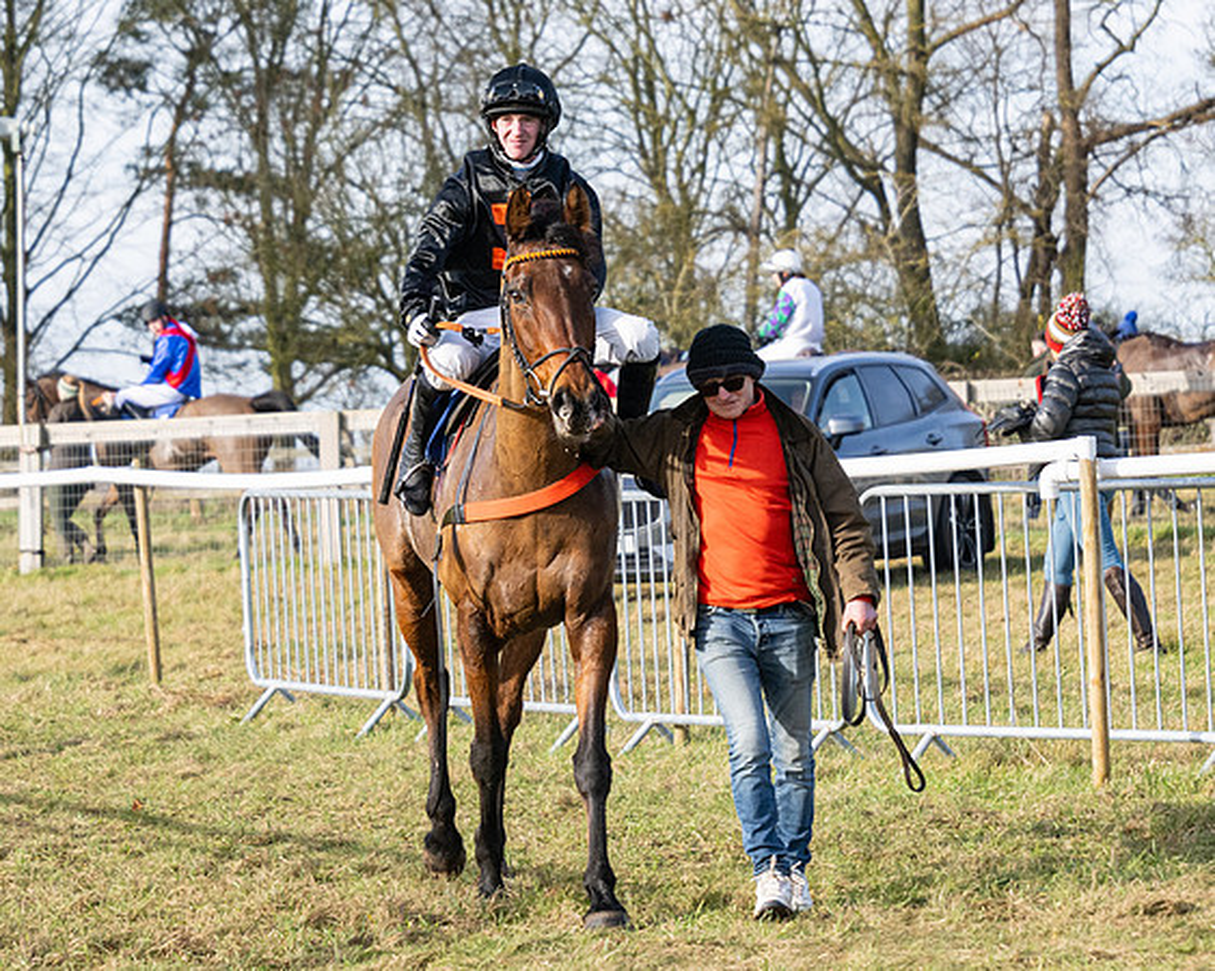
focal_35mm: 183
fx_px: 6580
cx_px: 520
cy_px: 404
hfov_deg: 10.5
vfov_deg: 8.4
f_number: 4
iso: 400
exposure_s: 1/2500
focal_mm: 89
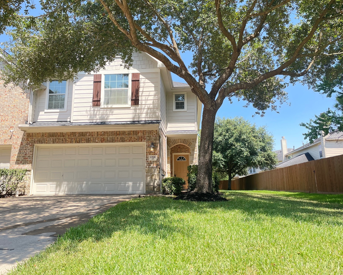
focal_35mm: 28
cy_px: 134
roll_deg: +0.1
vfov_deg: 51.5
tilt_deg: +13.2
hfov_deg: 62.2
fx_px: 284
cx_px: 172
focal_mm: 4.2
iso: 32
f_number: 1.6
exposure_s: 1/553
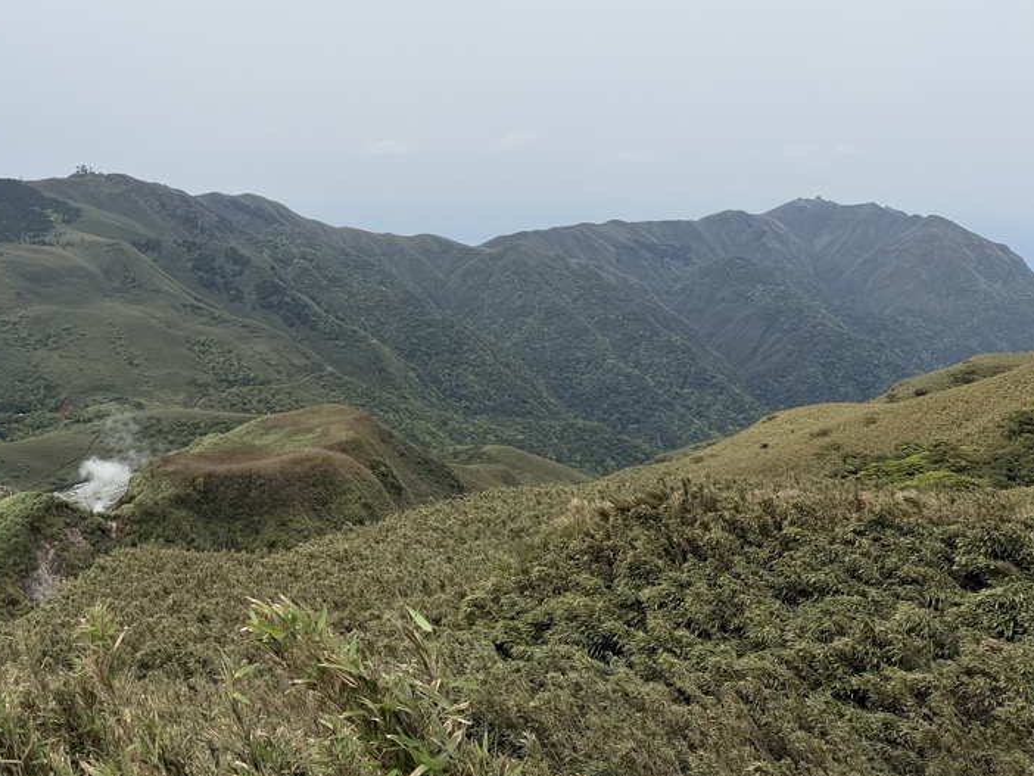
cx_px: 289
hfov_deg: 50.9
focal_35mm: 35
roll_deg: -1.7
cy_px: 327
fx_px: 1046
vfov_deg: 40.6
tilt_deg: -8.2
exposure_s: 1/4975
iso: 80
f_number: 1.78
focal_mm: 6.76
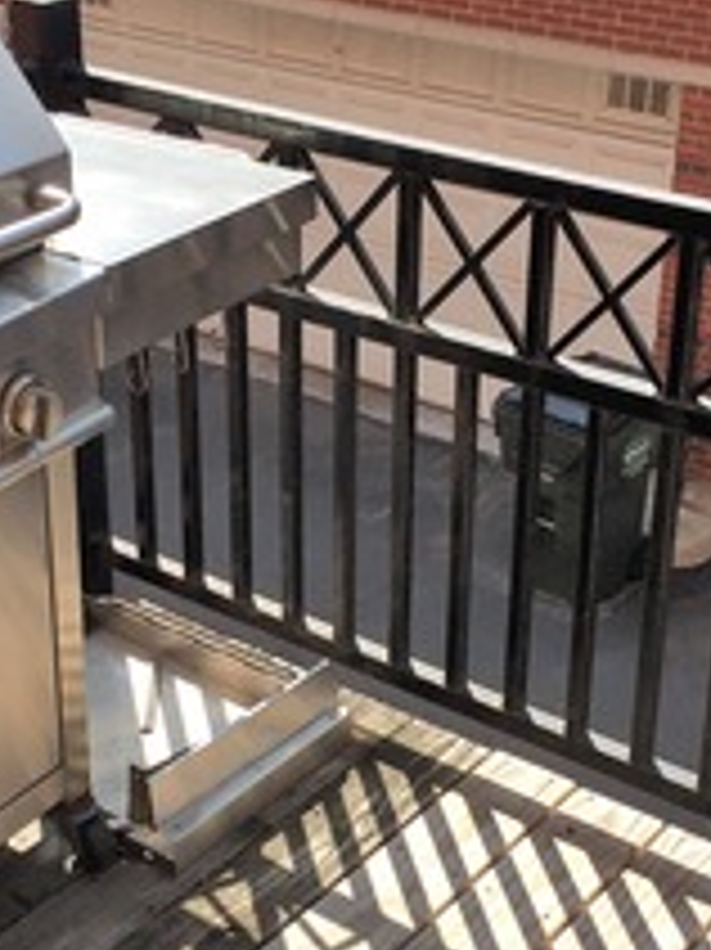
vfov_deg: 29.4
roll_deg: +0.7
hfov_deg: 22.2
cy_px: 554
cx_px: 266
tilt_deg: -28.7
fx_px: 1809
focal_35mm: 66
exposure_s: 1/1130
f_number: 2.2
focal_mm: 4.15
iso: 40
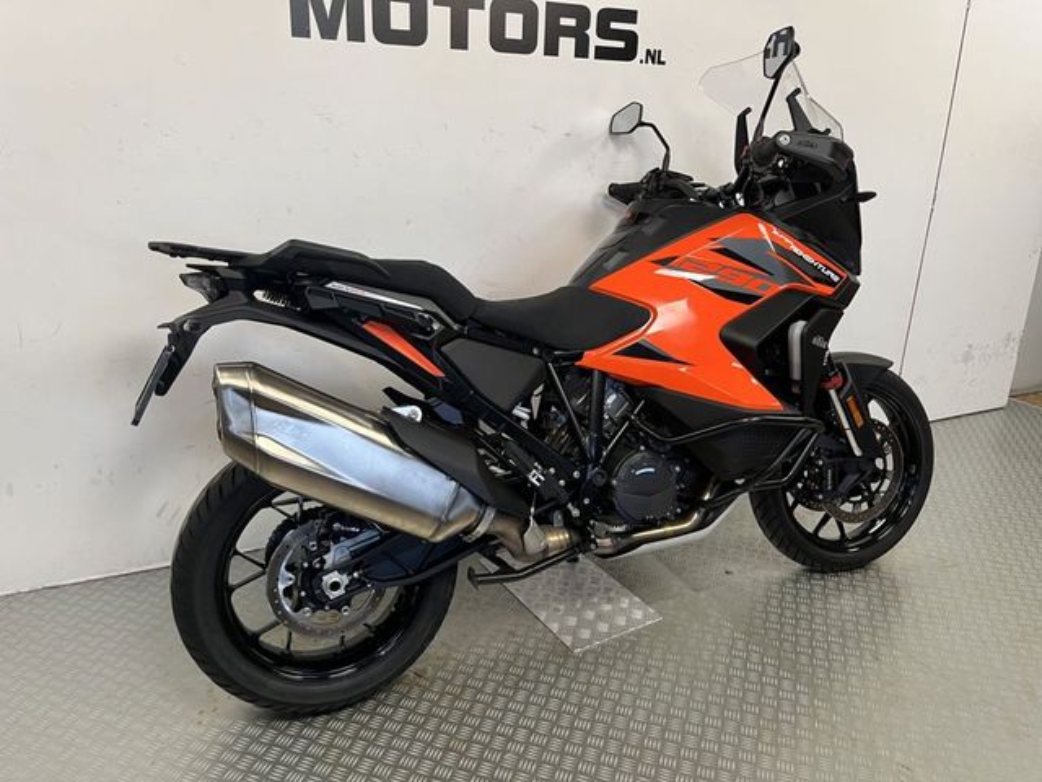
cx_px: 521
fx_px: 783
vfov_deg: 53.1
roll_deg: -2.8
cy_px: 391
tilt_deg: -18.2
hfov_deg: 67.3
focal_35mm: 26
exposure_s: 1/50
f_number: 1.6
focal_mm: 5.1
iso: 100
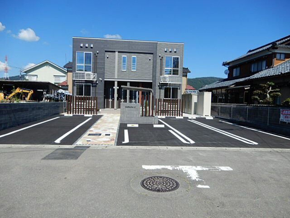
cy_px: 109
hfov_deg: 71.6
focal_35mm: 24
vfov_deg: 56.8
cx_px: 145
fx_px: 201
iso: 80
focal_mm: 4.3
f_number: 3.4
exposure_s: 1/1250
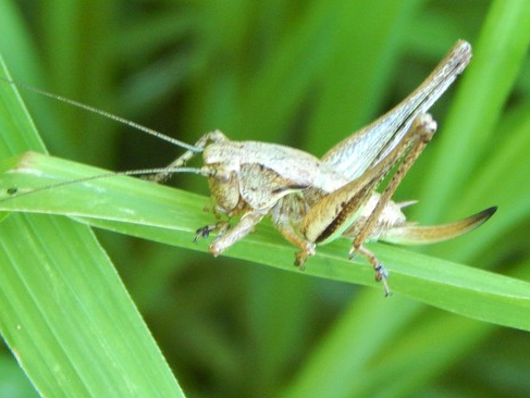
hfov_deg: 7.1
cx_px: 171
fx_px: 4290
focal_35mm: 280
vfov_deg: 5.3
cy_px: 156
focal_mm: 28.7
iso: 280
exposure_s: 1/30
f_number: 5.1
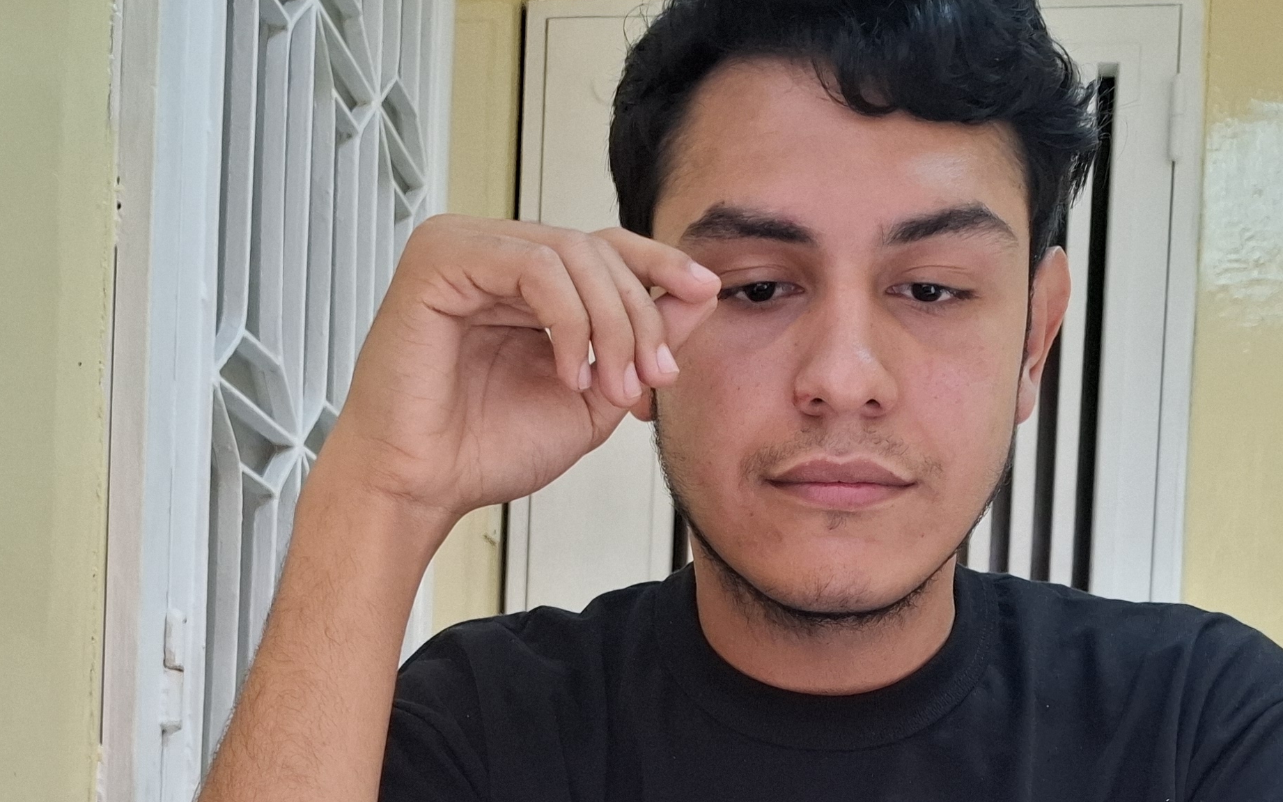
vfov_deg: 22.3
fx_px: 1888
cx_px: 621
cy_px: 941
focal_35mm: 54
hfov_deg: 37.5
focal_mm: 5.54
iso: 200
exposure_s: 1/60
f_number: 1.8
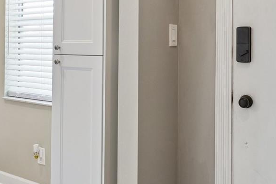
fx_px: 337
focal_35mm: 44
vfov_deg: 30.1
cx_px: 150
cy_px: 52
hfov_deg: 44.5
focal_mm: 16
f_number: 8
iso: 400
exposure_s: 1/8
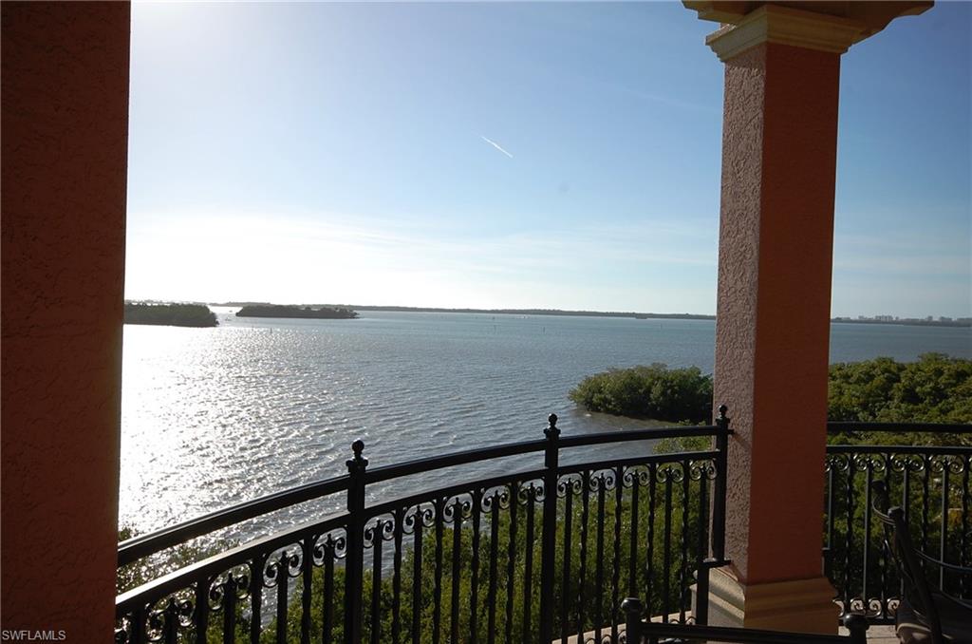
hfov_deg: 62.0
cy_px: 322
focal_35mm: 30
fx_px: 808
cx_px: 486
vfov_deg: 43.4
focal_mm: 20
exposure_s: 1/500
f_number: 11
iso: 200
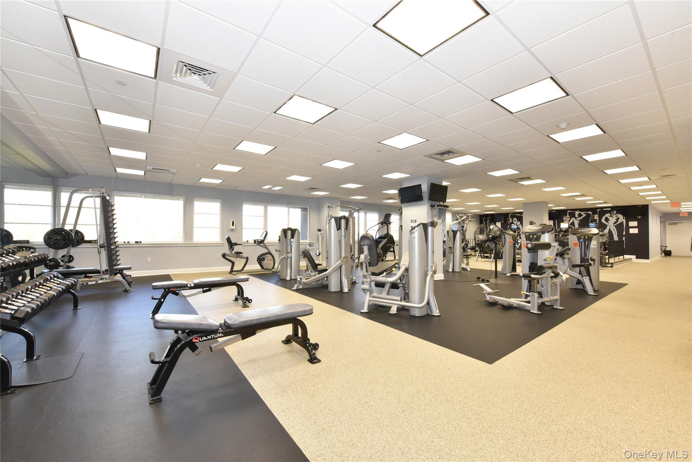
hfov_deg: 104.2
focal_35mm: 14
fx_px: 269
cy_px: 231
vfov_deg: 81.2
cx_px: 346
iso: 2500
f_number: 14
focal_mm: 14
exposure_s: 1/25
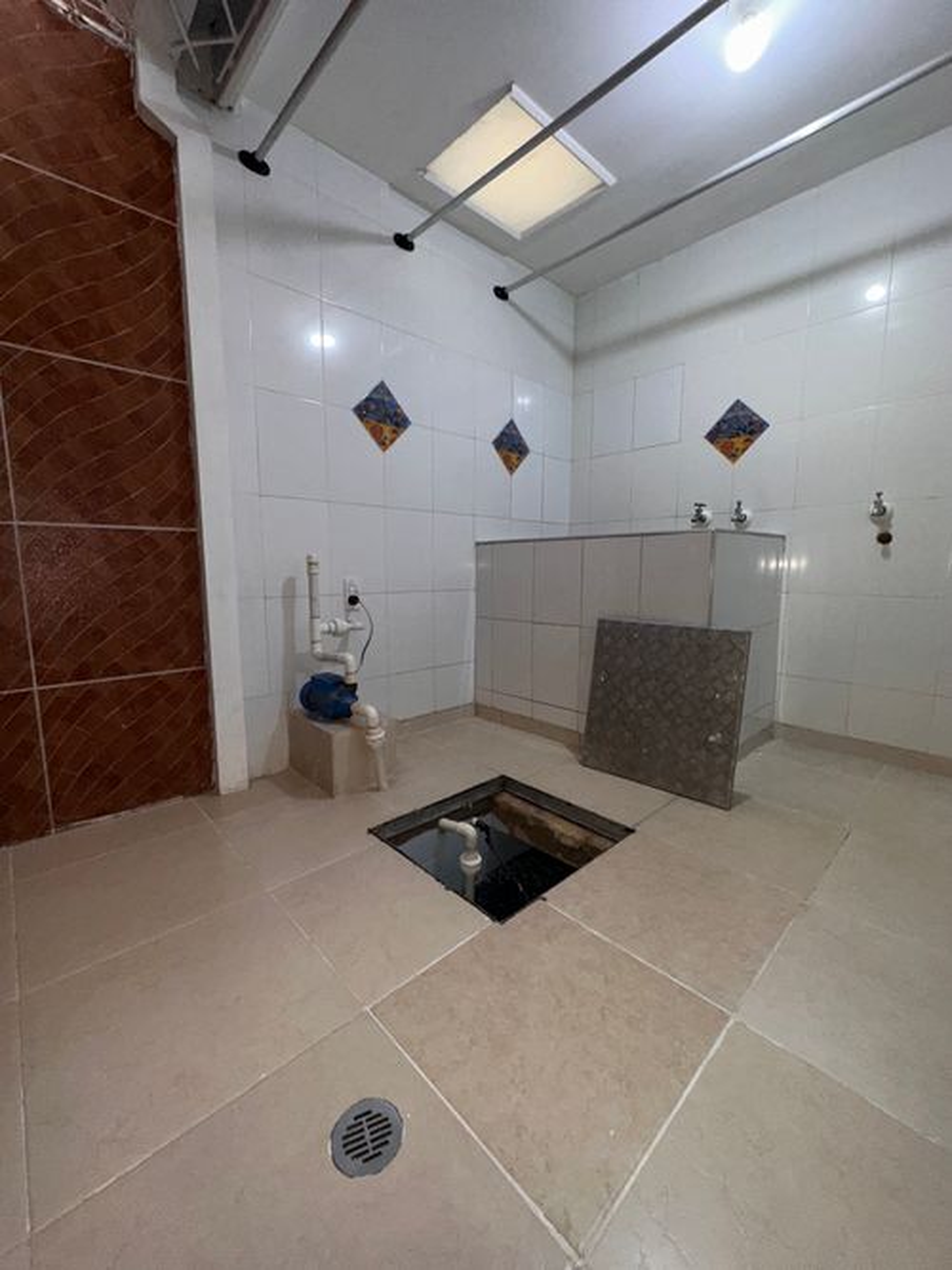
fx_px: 514
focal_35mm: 14
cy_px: 635
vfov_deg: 102.1
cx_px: 476
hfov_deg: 85.7
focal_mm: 2.22
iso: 100
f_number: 2.2
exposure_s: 1/60
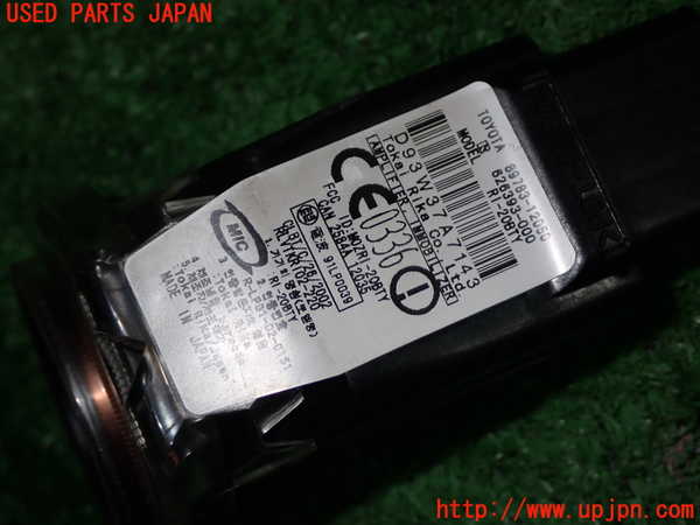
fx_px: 1557
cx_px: 350
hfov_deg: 25.3
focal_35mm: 77
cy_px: 262
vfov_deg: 19.1
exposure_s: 1/80
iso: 200
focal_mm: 13.65
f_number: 13
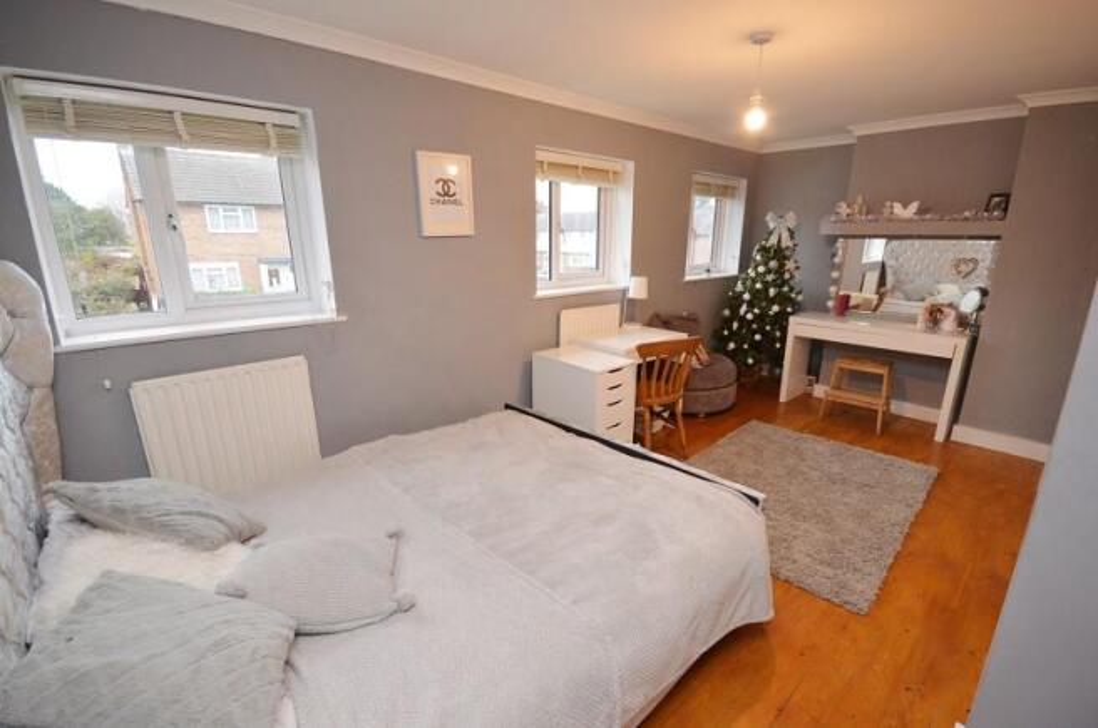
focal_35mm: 15
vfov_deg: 77.1
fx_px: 457
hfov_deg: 100.5
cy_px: 364
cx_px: 549
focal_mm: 10
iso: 1600
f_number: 5.6
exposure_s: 1/30
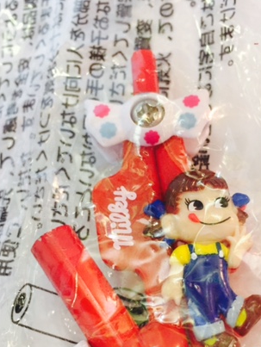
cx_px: 177
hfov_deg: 31.3
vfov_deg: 40.4
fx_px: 462
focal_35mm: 46
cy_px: 245
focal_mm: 4.15
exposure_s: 1/33
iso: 160
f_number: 2.2
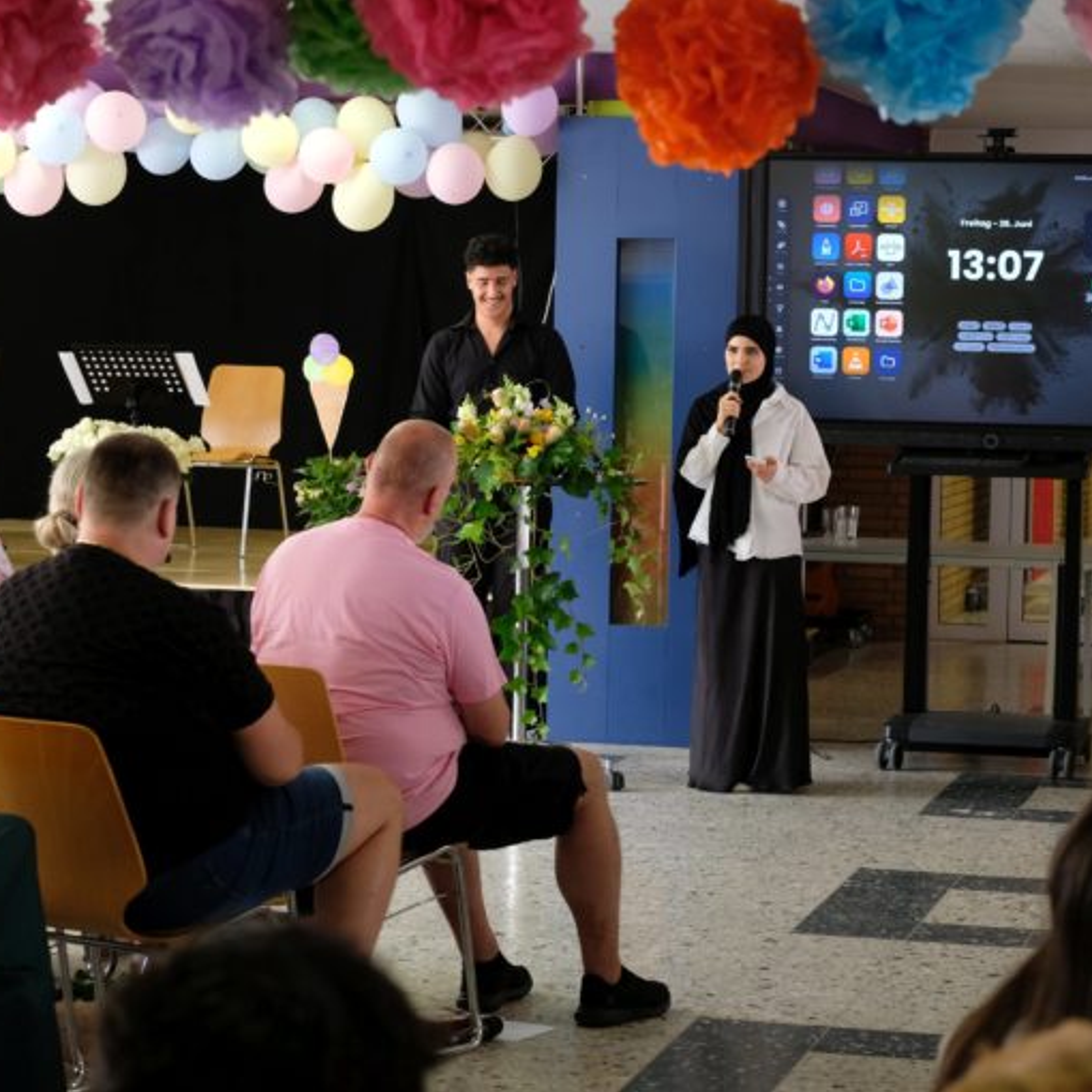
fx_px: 3426
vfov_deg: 18.1
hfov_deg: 18.1
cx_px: 552
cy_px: 546
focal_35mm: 96
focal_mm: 50
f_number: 4.5
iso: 1250
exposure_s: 1/60
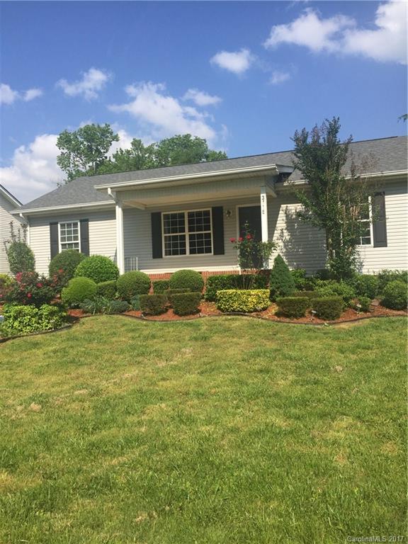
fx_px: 456
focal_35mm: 29
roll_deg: +1.1
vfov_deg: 61.7
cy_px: 272
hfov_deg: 48.2
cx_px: 204
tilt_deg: -0.1
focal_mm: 4.15
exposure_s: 1/2083
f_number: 2.2
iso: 32
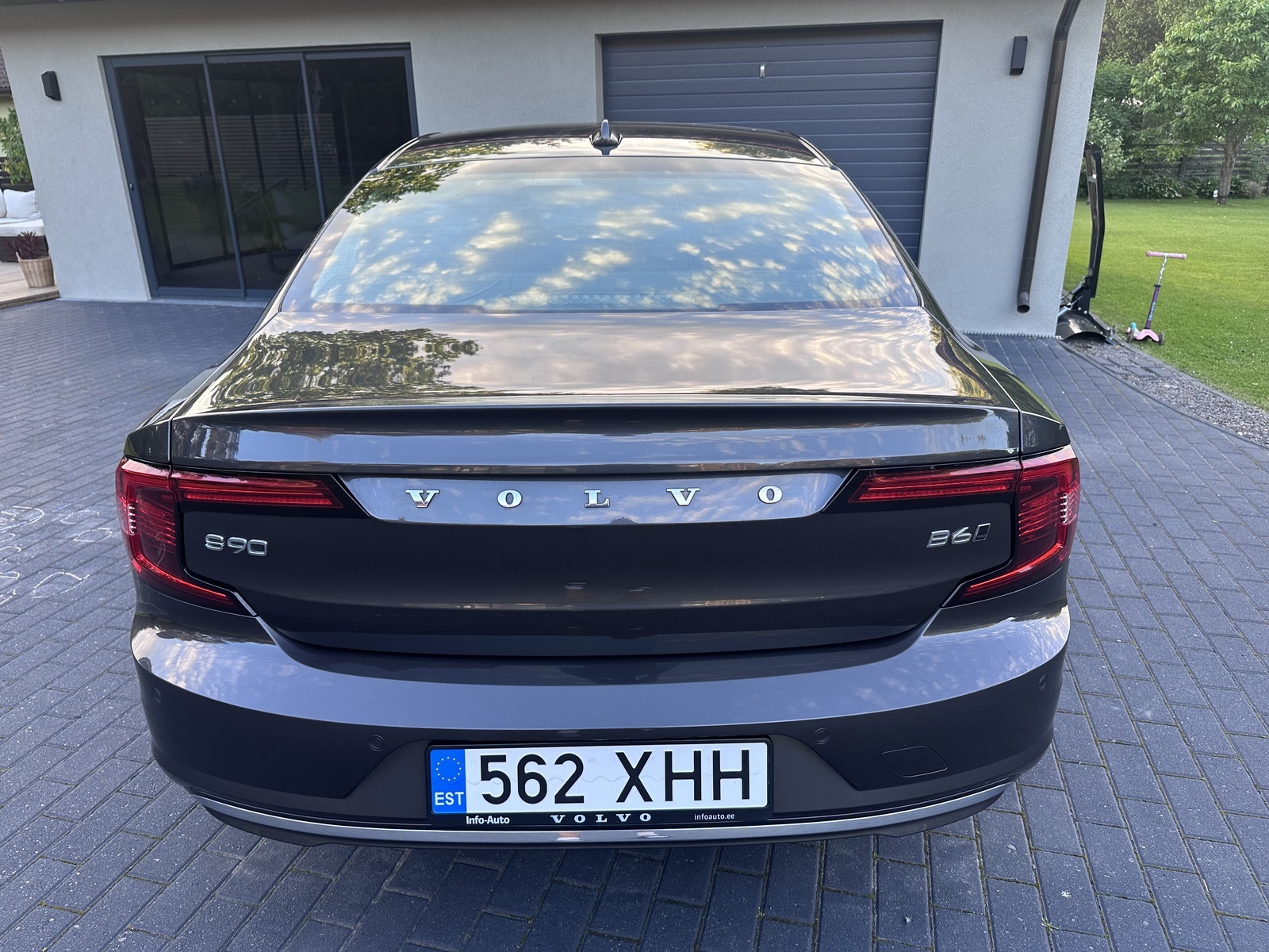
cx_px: 634
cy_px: 476
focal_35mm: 24
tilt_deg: -21.5
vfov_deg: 56.8
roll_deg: +0.4
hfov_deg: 71.6
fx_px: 880
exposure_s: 1/121
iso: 64
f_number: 1.78
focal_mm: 6.86
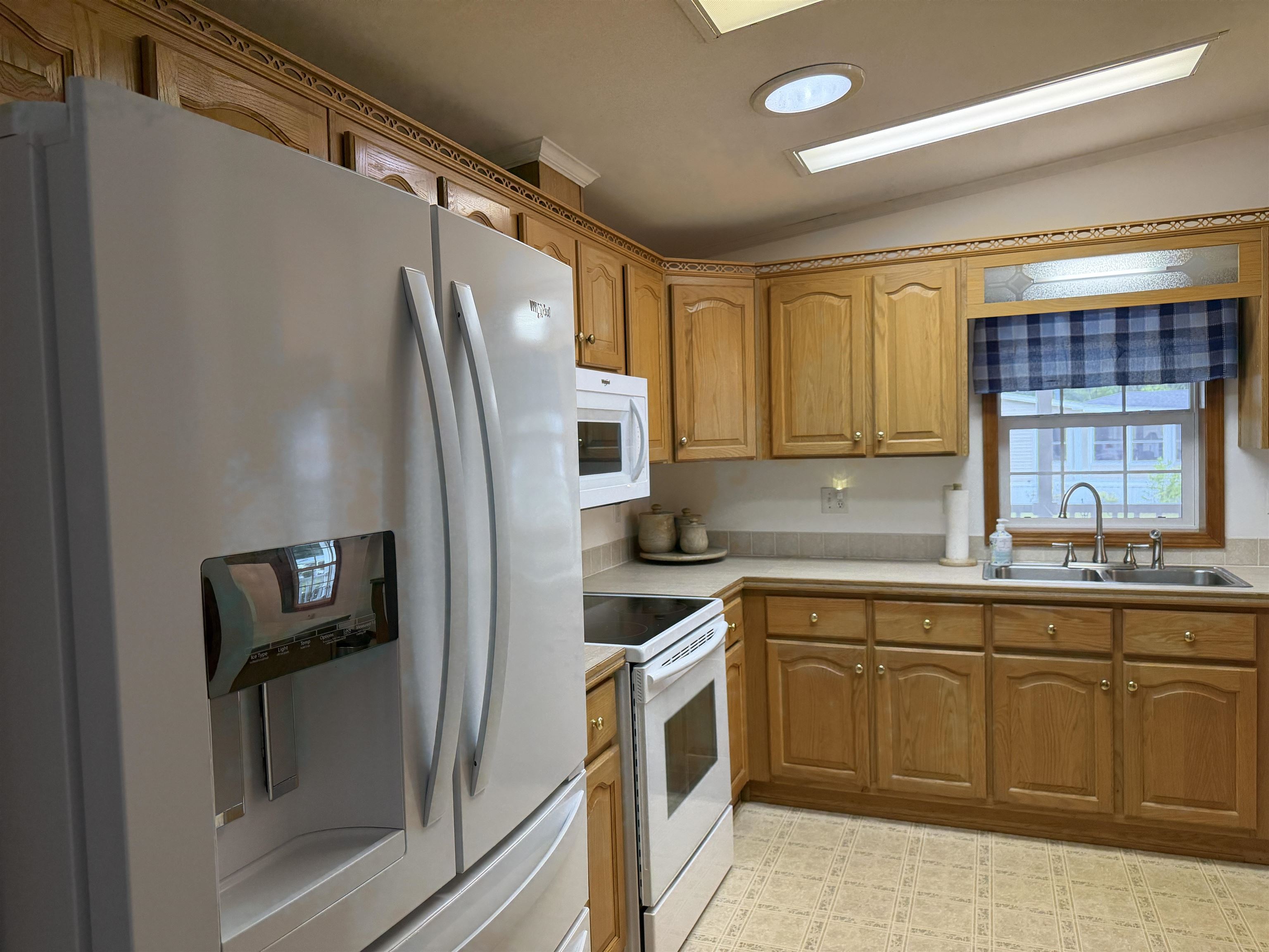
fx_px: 880
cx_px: 634
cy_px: 476
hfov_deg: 71.6
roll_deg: +1.7
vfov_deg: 56.8
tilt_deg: -2.2
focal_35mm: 24
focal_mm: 6.76
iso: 320
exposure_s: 1/120
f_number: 1.78
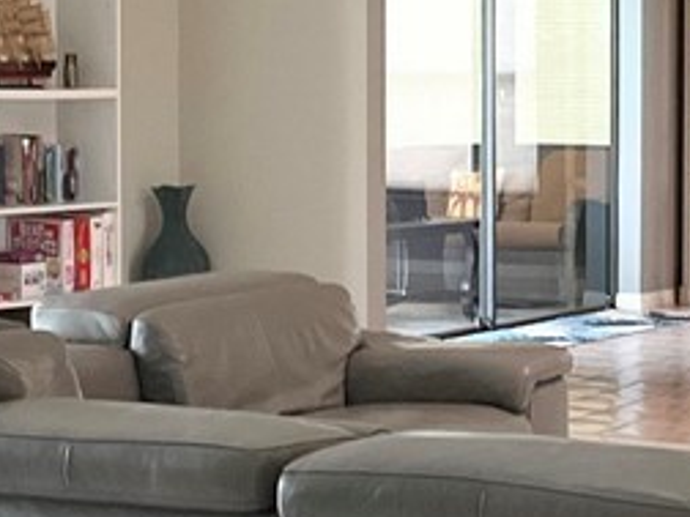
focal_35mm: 118
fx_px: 2352
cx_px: 731
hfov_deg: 16.3
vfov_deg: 12.5
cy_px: 161
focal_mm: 3
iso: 160
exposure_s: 1/42
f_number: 1.8
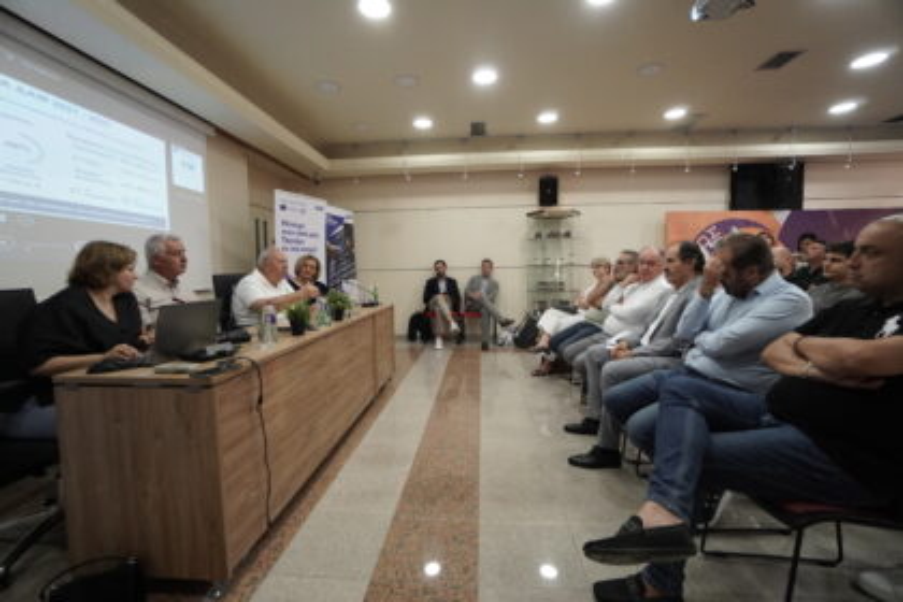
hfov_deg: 100.4
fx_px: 376
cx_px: 452
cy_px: 301
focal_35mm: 15
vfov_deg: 77.3
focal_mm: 10
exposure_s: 1/125
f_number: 4
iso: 1600
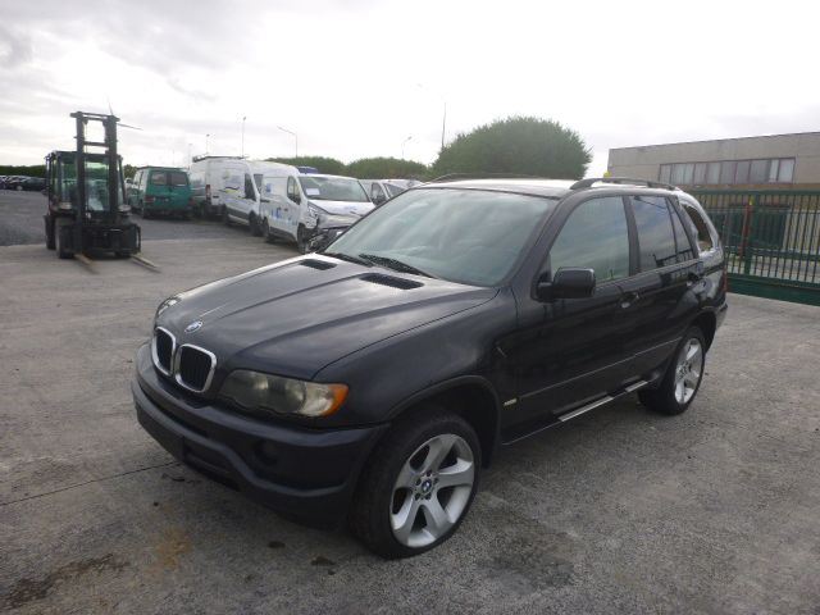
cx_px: 410
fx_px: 592
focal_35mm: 25
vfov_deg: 54.9
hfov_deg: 69.4
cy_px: 308
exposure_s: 1/250
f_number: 3.9
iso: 100
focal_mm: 4.5
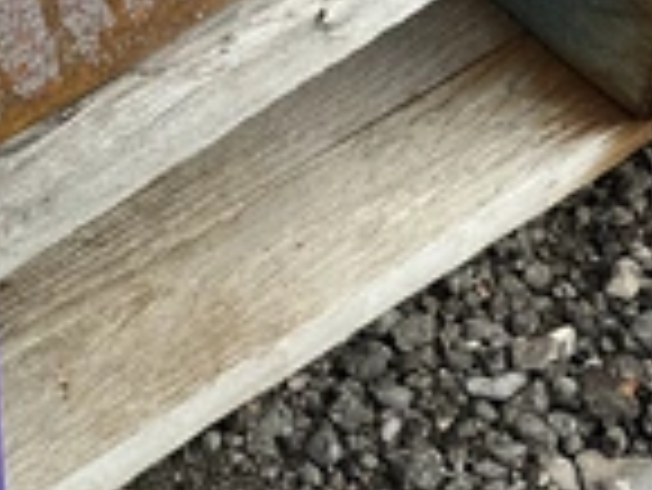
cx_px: -63
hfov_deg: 23.0
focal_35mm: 80
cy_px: 306
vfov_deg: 18.4
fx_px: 1508
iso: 25
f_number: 1.8
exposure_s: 1/486
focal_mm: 3
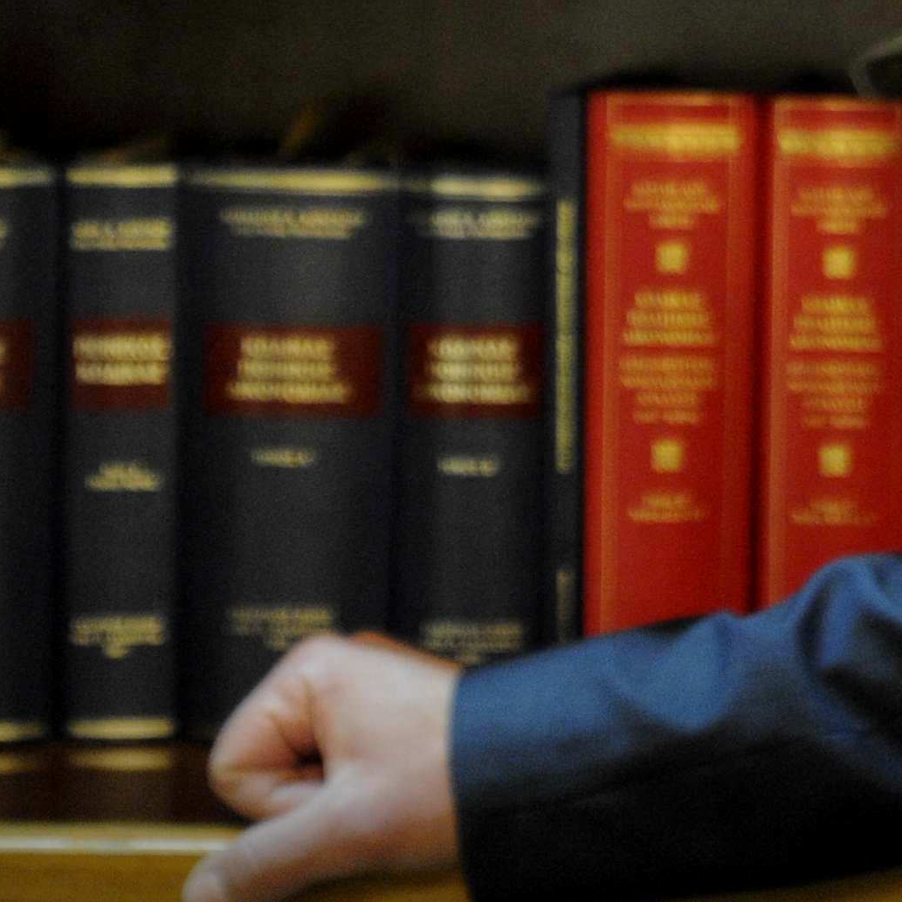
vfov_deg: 7.1
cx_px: 1291
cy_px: -148
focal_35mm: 245
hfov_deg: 7.1
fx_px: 7223
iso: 3200
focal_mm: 70
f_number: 2.8
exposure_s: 1/60
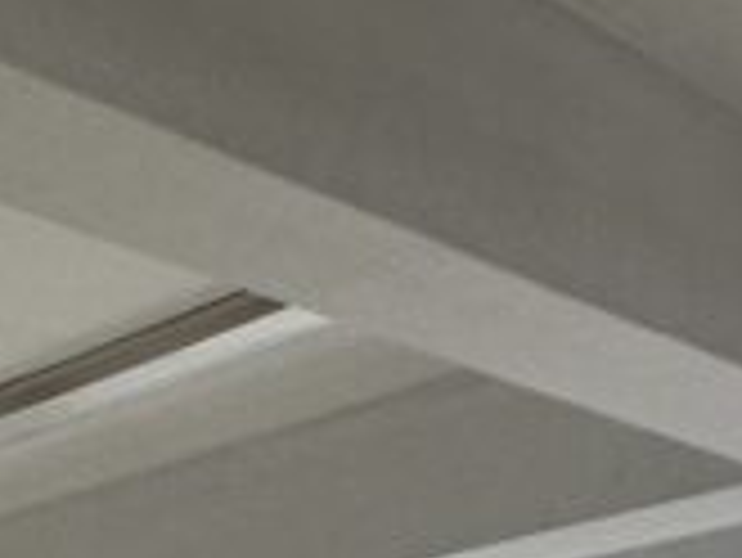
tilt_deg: -4.4
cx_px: -580
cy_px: 1215
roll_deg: +2.0
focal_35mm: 87
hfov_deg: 18.0
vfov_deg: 13.7
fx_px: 1866
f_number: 2.2
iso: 100
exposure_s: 1/100
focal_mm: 2.22
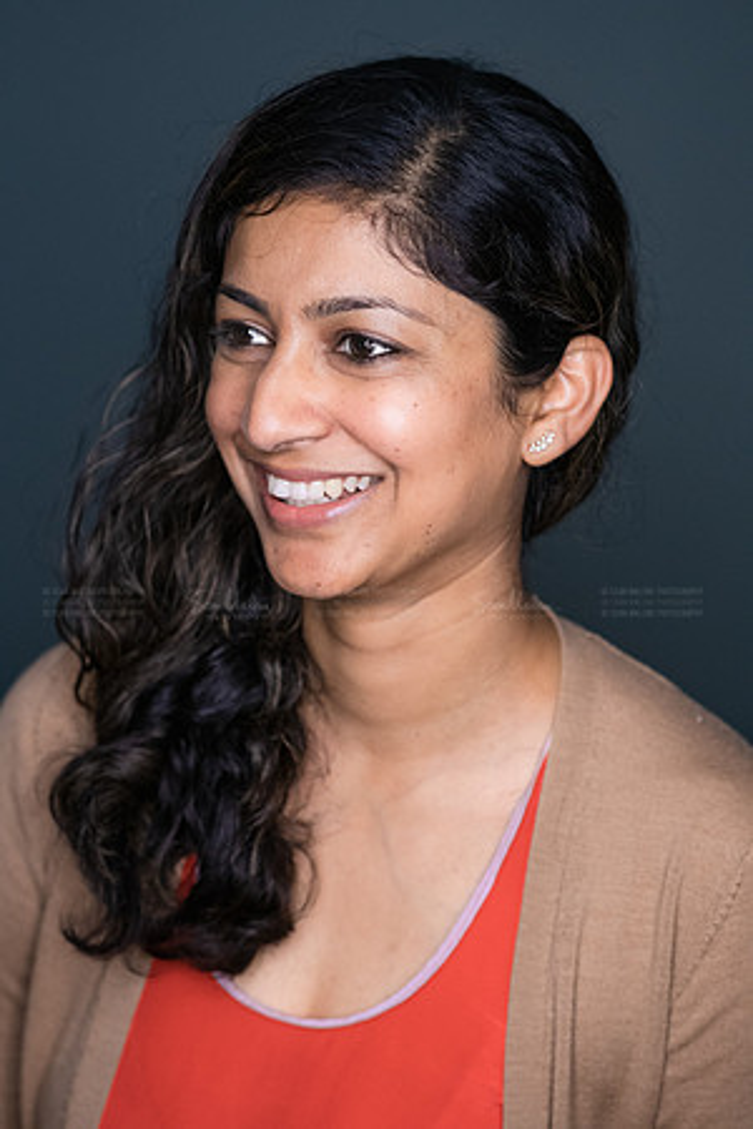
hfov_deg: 16.1
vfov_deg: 23.9
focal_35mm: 85
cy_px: 564
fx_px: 2667
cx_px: 376
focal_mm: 85
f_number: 3.5
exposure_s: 1/250
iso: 2000
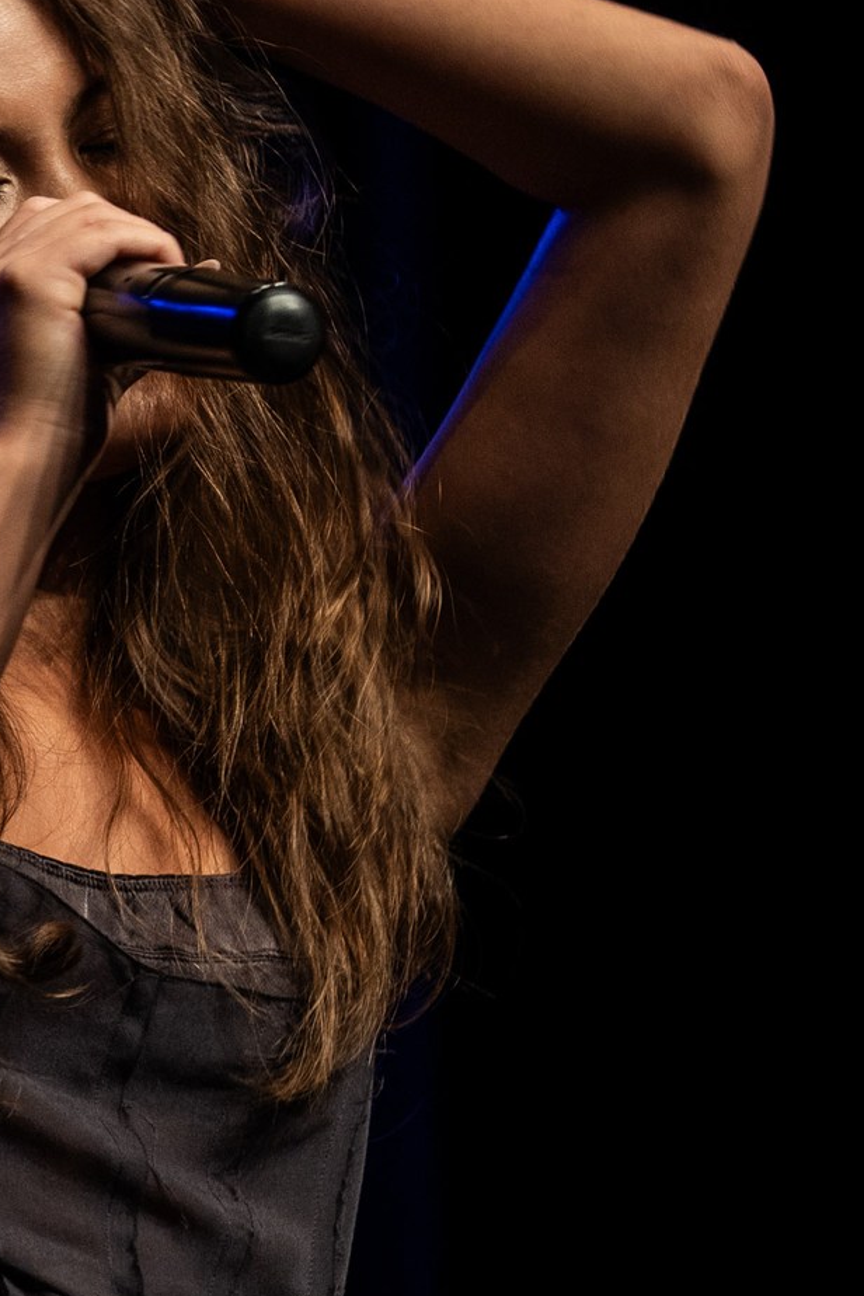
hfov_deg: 4.7
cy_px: 979
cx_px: -194
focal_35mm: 291
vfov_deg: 7.1
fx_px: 10475
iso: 1000
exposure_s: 1/200
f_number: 4
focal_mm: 105
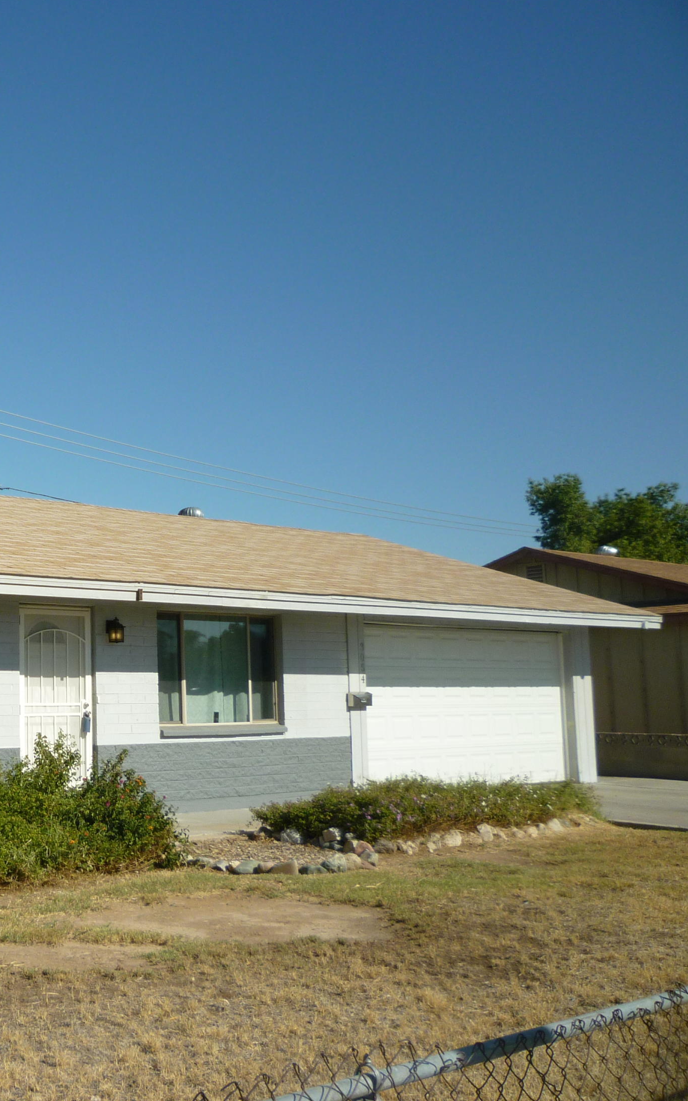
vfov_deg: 47.2
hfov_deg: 28.2
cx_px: -41
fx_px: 1260
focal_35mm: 42
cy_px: 557
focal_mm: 5.2
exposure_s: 1/640
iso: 100
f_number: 5
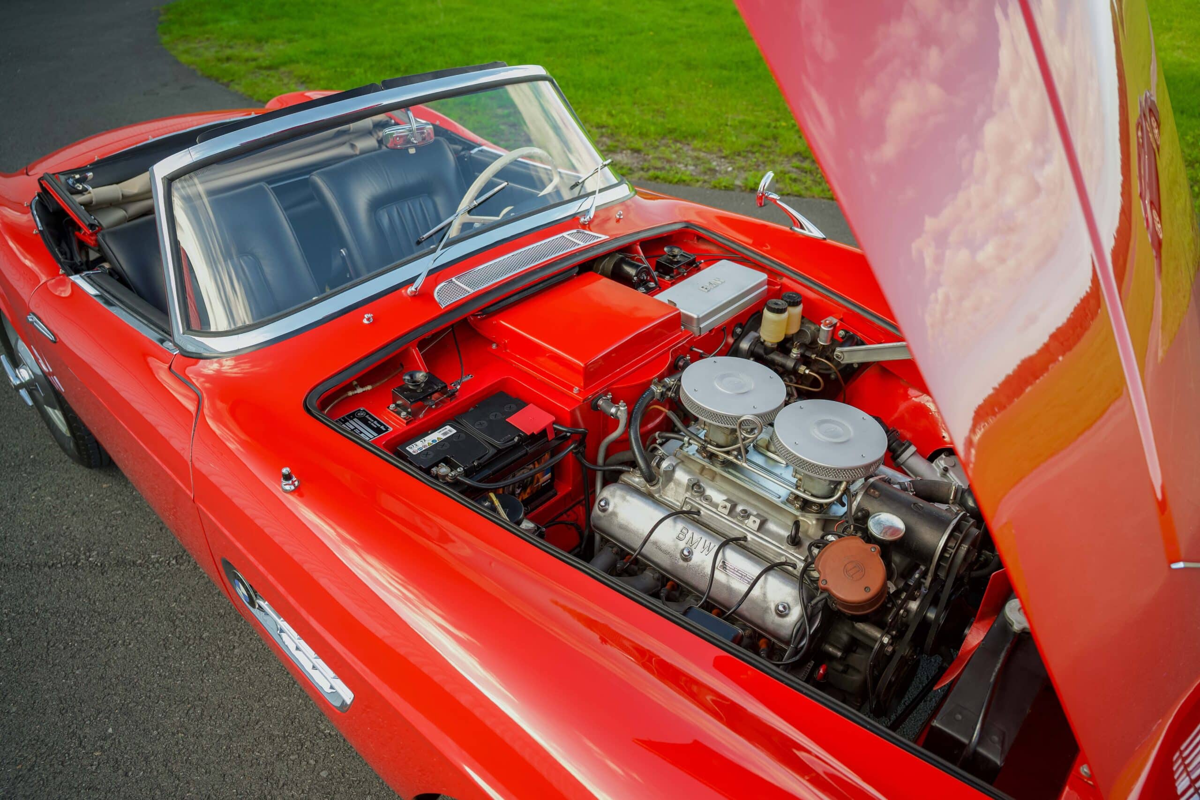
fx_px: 800
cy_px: 400
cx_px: 600
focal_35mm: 24
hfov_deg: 73.7
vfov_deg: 53.1
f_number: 3.5
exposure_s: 1/200
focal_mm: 24
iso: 320
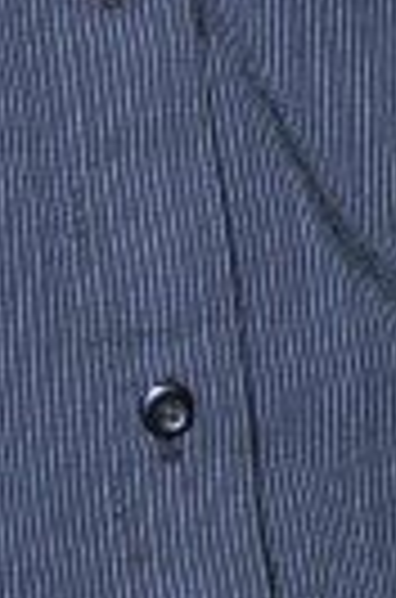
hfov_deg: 3.4
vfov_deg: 4.9
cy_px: -1030
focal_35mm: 405
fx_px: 6715
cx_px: -144
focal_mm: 35
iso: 200
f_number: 7.1
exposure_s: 1/125
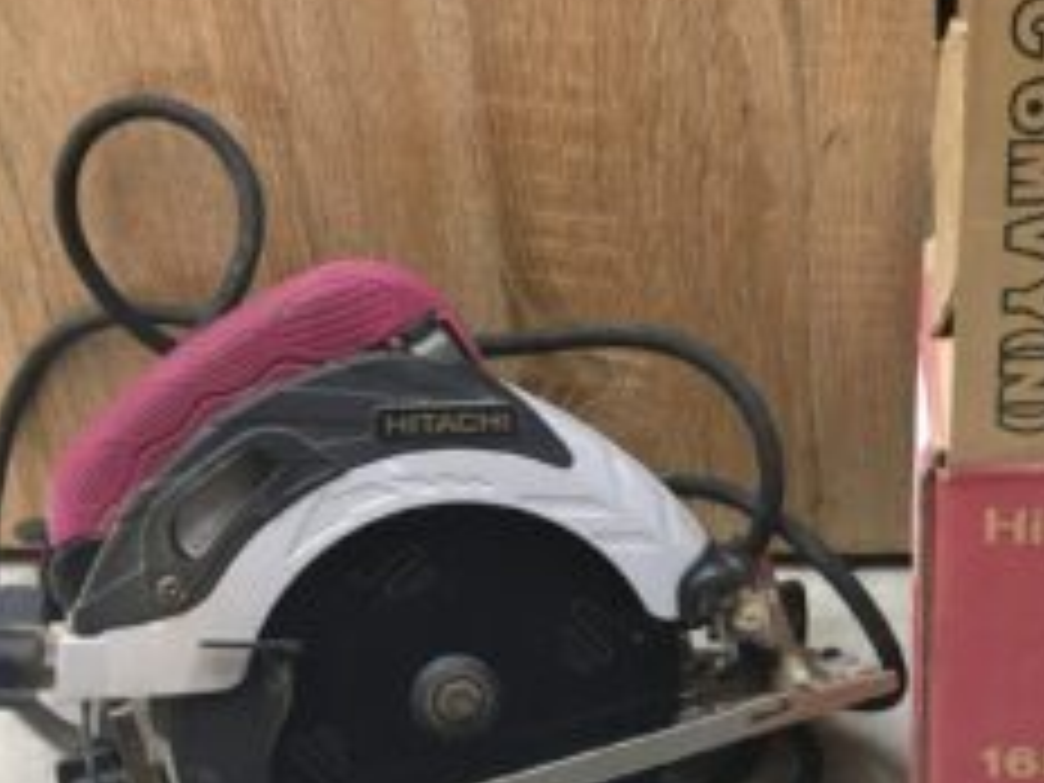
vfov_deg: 24.1
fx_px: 1810
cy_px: 594
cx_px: 1004
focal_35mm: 60
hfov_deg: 30.3
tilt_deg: -31.3
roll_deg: -0.8
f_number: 2.2
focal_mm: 4.15
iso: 32
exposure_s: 1/30
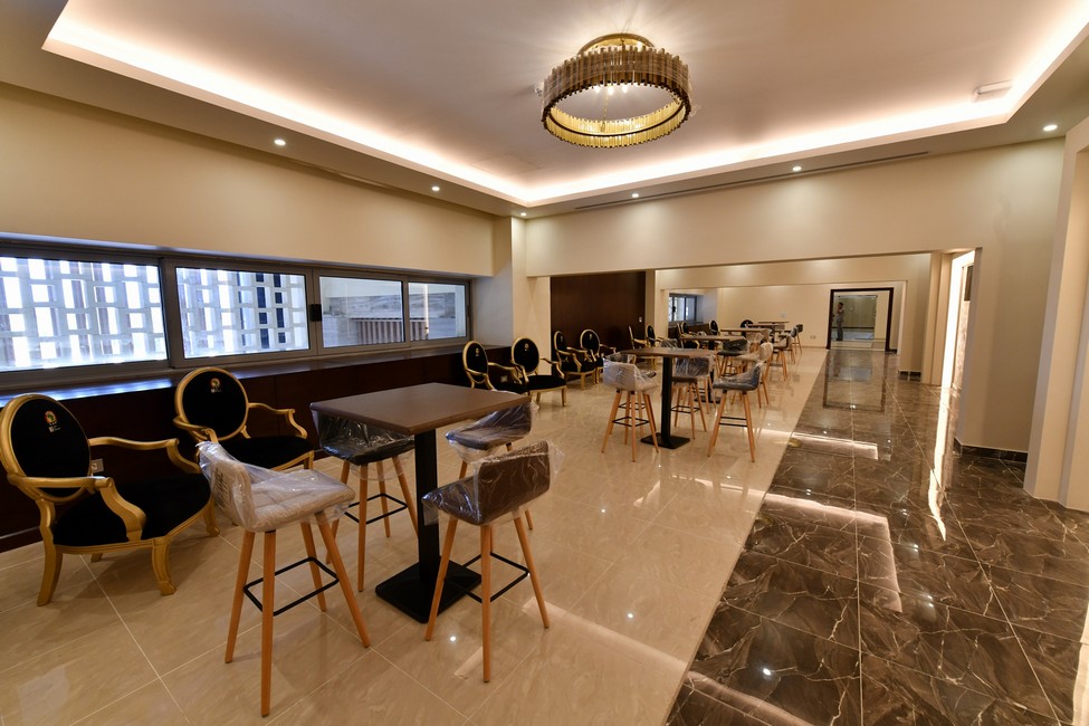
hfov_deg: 104.3
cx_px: 544
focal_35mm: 14
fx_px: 423
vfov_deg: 81.2
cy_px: 363
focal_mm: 14
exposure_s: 1/30
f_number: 6.3
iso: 800
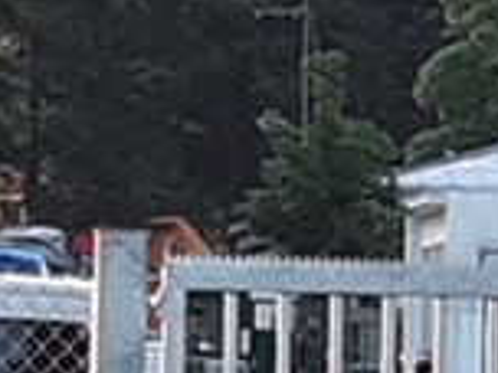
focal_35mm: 118
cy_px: 674
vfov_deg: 11.6
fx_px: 1698
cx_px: 780
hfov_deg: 15.2
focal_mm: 3.7
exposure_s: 1/165
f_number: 1.7
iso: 40
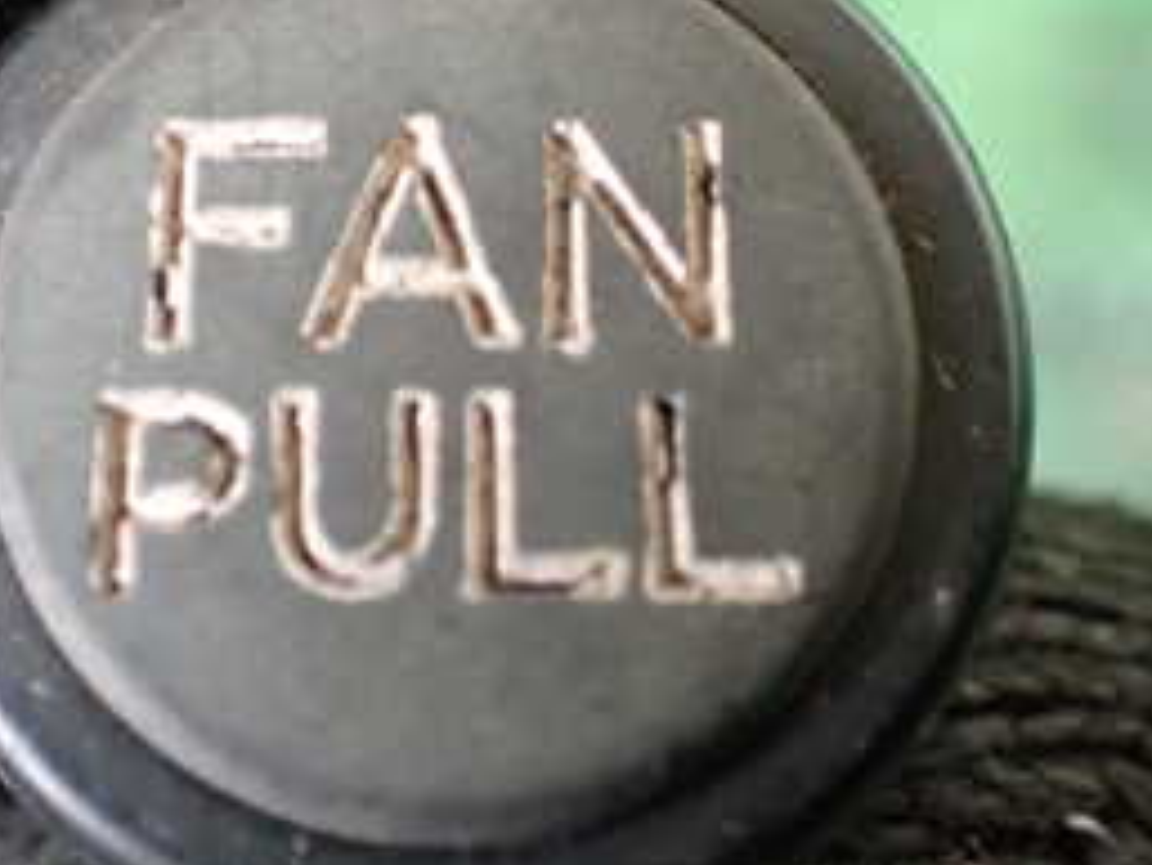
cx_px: 453
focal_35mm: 70
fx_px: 2331
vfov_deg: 21.0
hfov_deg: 27.7
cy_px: 287
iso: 800
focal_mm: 5.4
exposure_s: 1/100
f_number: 2.3
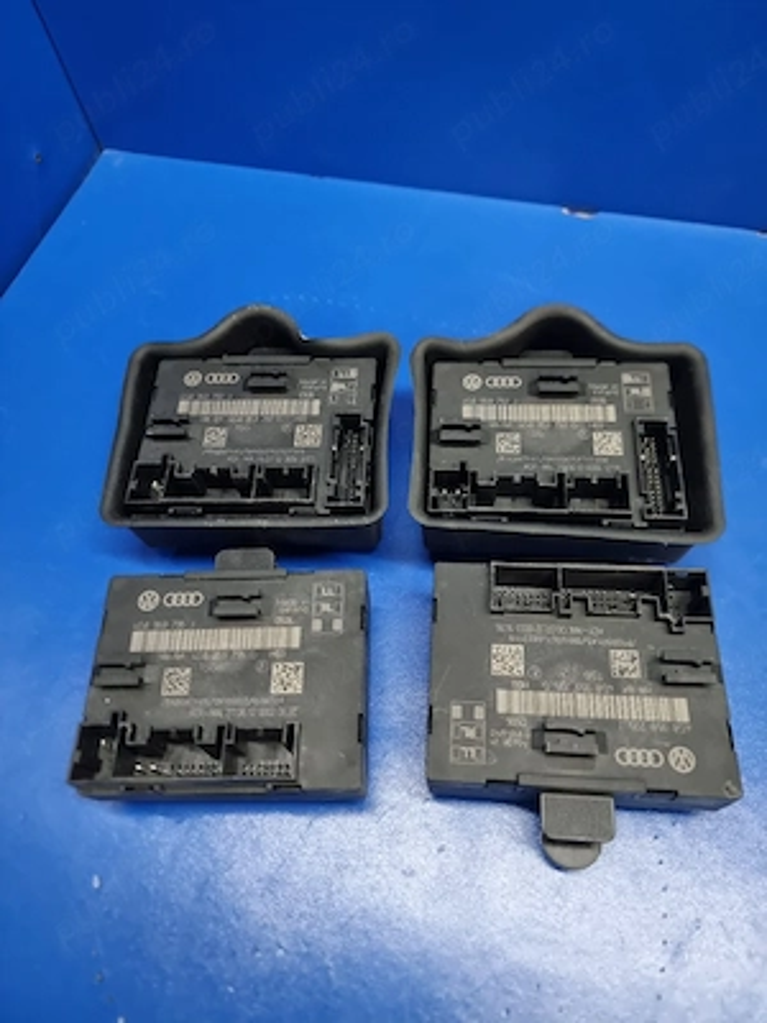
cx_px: 384
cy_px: 512
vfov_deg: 71.6
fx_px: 709
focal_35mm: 24
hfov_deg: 56.8
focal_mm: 6.7
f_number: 1.8
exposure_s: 1/50
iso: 400
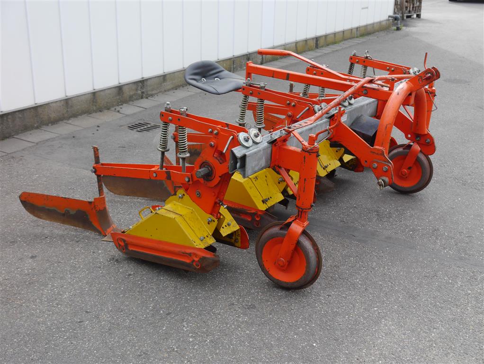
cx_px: 242
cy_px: 182
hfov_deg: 41.2
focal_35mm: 46
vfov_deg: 31.6
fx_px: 644
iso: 160
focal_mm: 23
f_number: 5.6
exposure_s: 1/160
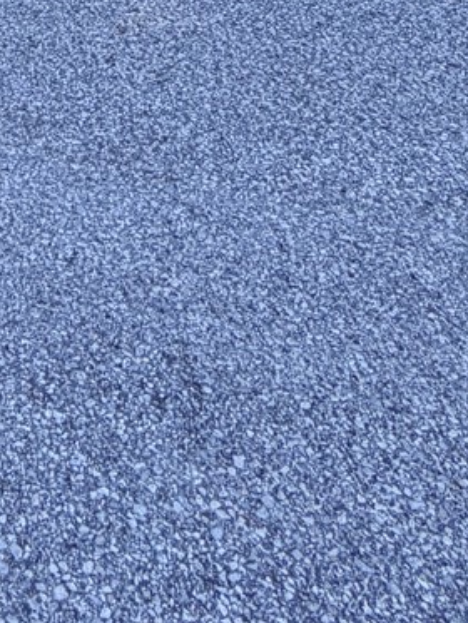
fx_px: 1081
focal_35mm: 60
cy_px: -685
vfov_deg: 18.1
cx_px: -130
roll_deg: -0.2
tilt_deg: +8.5
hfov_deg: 22.1
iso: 40
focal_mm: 2.22
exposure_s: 1/250
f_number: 2.2
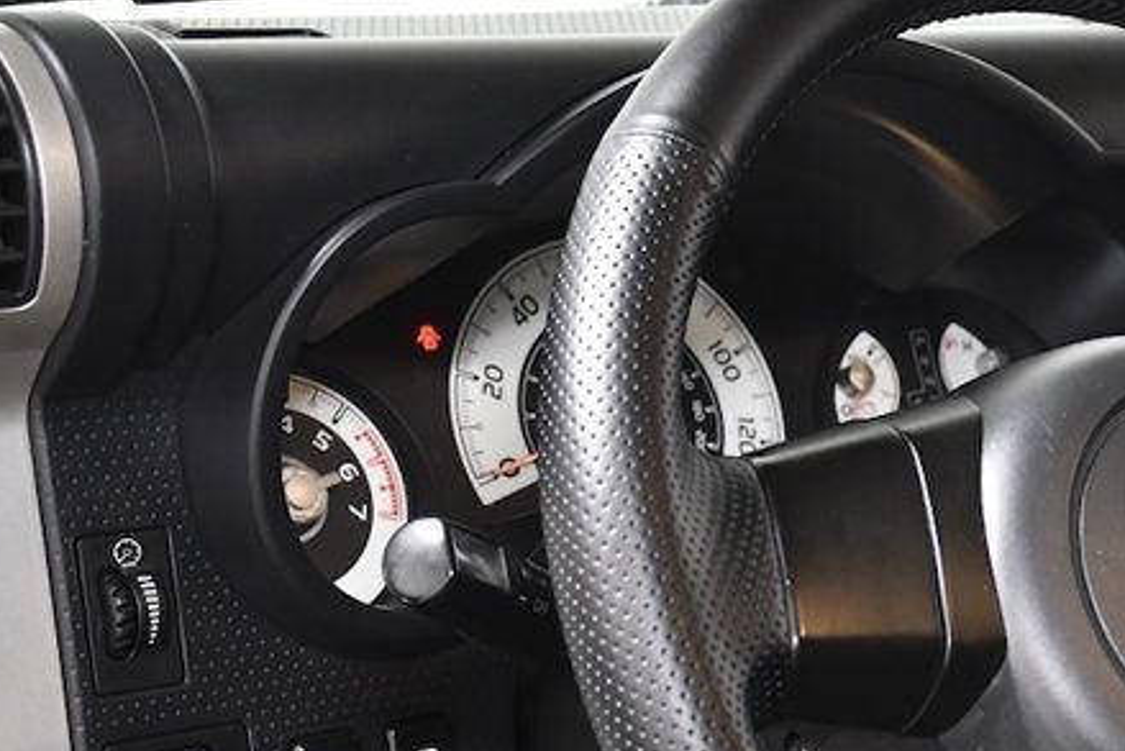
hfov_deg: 17.5
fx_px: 3501
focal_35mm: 112
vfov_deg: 12.2
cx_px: 1292
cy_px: 586
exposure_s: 1/80
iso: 2500
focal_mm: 32
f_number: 4.5
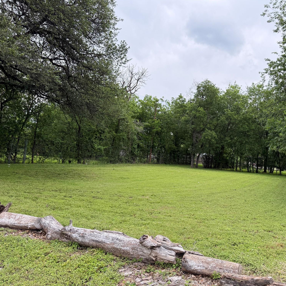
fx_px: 271
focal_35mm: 29
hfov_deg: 54.3
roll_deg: -4.3
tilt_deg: +2.4
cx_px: 194
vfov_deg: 55.6
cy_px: 144
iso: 100
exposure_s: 1/504
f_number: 1.78
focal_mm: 6.76
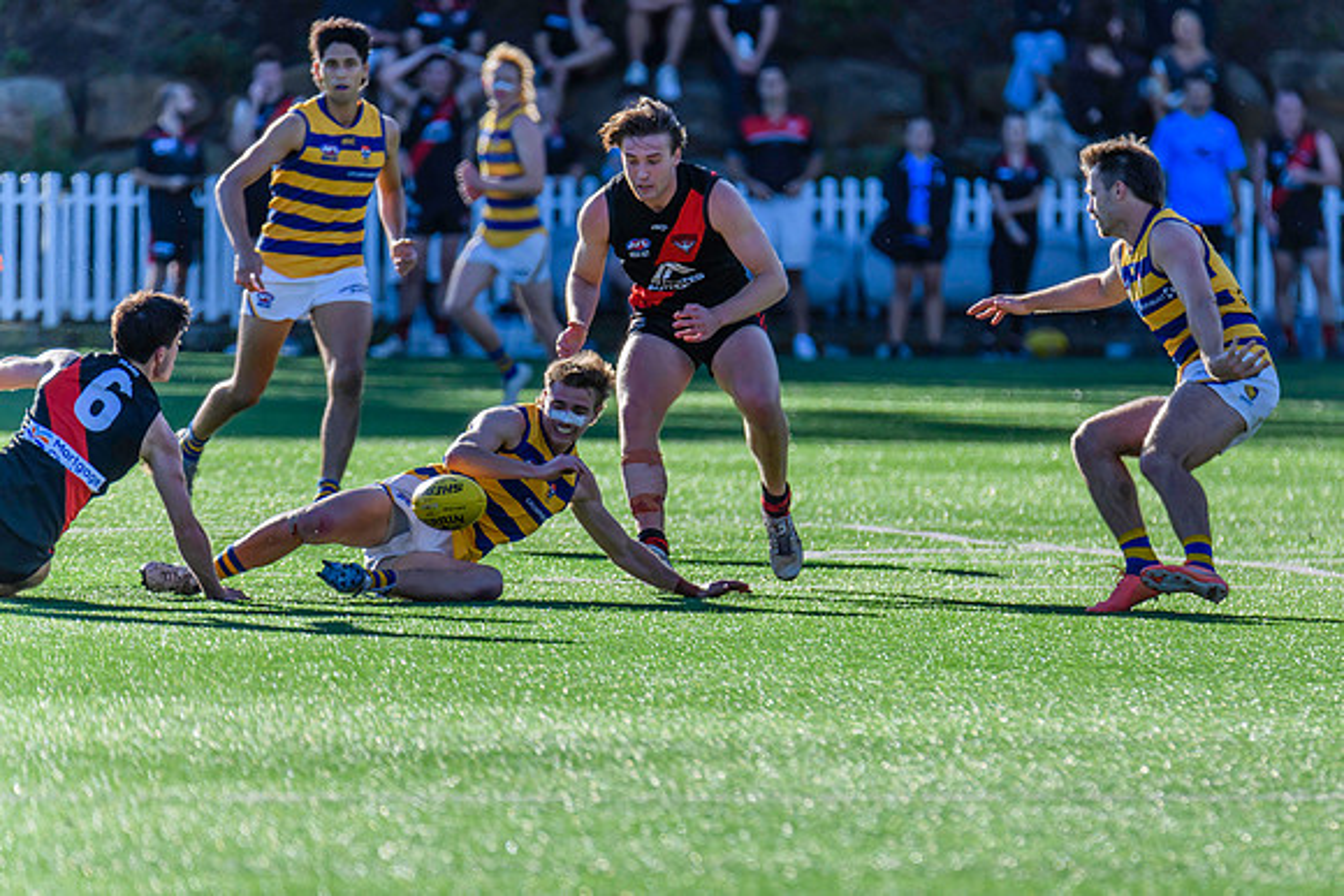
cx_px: 792
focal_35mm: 542
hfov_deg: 3.8
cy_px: 528
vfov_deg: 2.5
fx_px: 20248
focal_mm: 460
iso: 800
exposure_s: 1/2000
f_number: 7.1
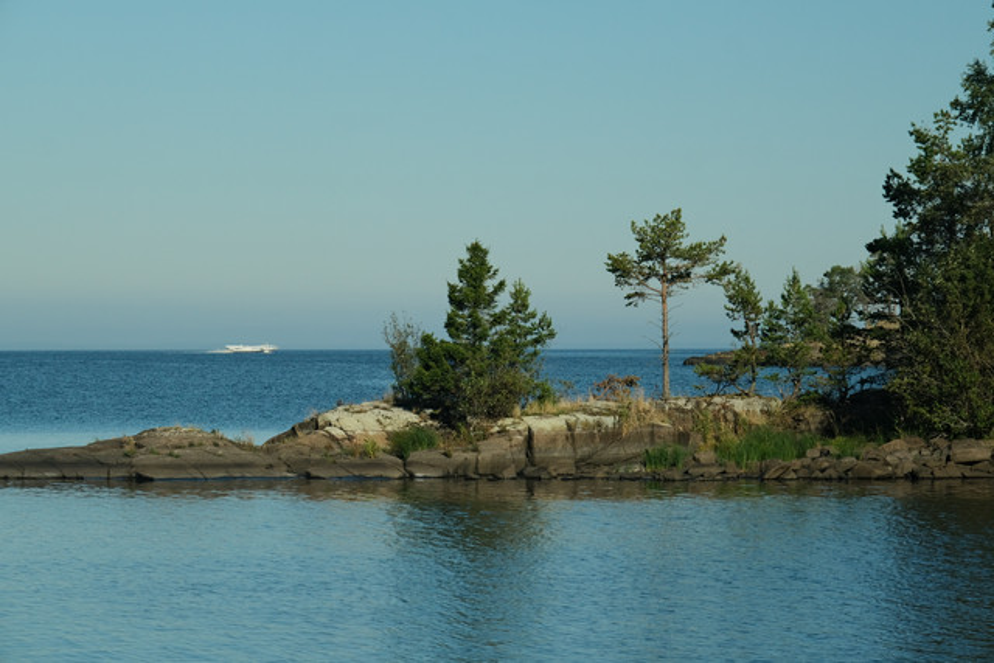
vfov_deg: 11.4
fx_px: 3314
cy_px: 332
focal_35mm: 120
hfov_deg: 17.1
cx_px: 497
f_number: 8
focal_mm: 80
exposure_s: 1/1300
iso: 800
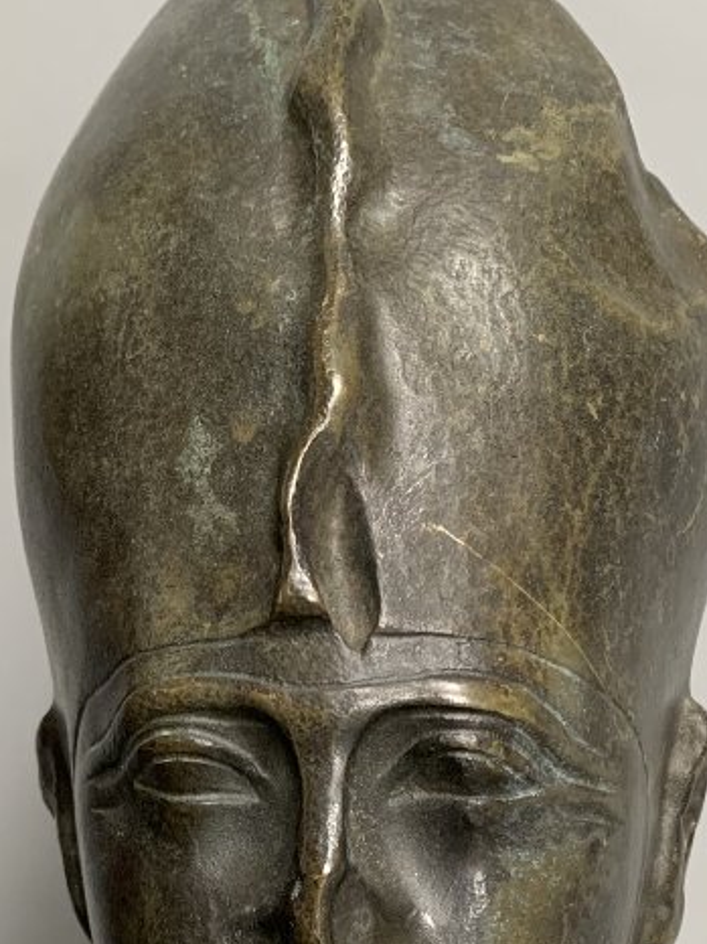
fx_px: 1826
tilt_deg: +1.5
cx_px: 322
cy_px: 1017
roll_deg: -0.7
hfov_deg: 21.9
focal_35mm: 67
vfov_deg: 26.8
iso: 160
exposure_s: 1/60
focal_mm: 4.25
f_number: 1.8
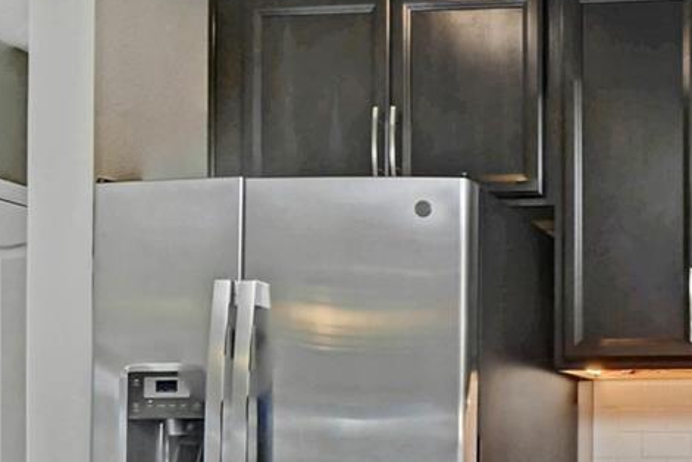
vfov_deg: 25.7
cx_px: 883
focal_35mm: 51
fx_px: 980
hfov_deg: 31.0
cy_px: 412
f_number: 6.3
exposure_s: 1/100
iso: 100
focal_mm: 10
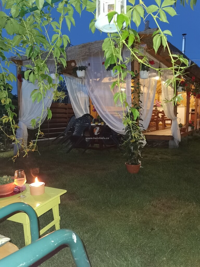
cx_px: 100
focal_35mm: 27
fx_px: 208
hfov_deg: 51.4
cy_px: 134
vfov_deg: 65.3
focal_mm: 6.71
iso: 800
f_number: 1.9
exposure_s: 1/20
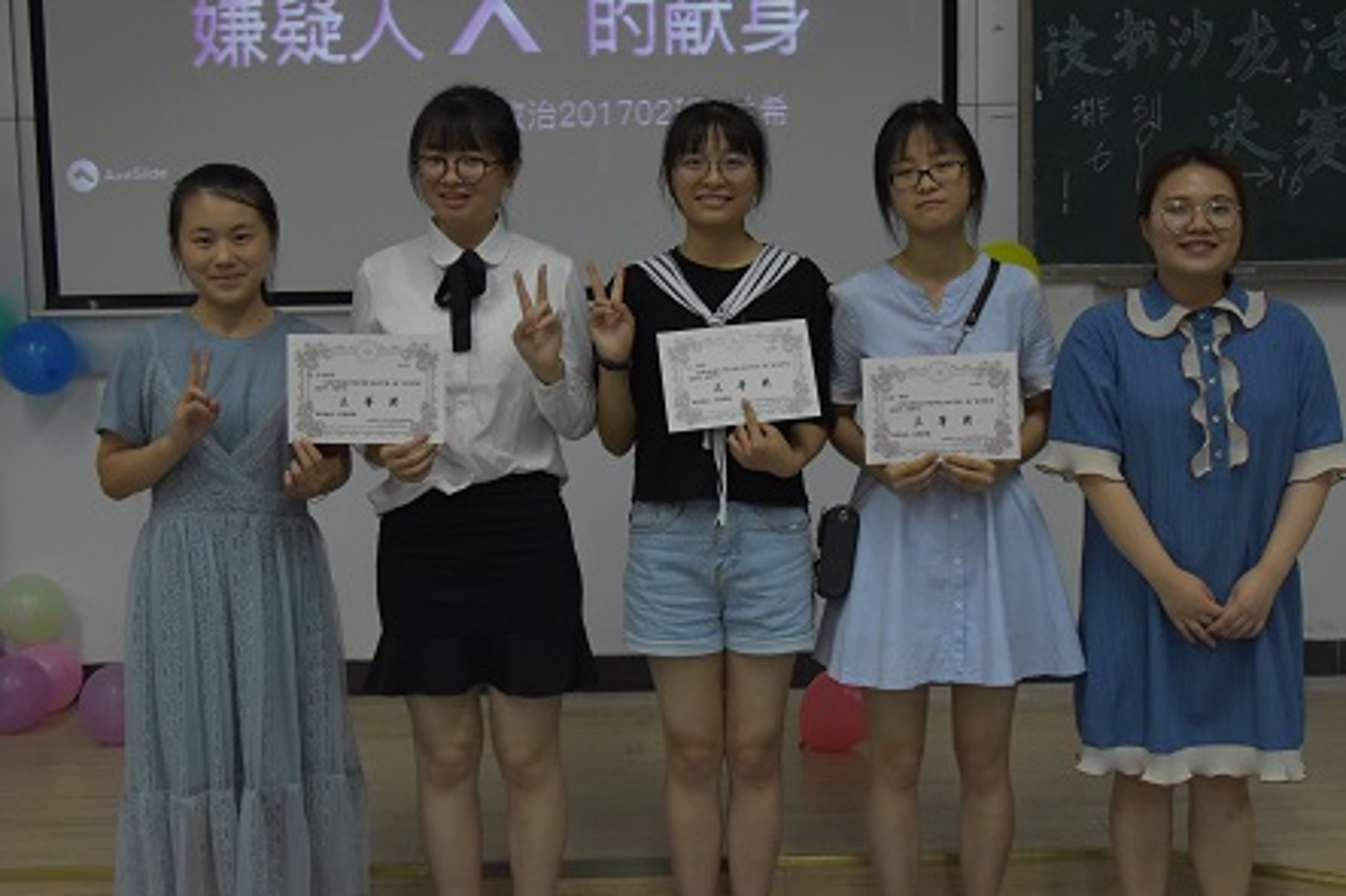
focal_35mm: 44
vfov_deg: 30.5
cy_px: 442
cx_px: 726
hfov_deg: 44.5
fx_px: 1644
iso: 1600
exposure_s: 1/125
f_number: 5
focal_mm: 26
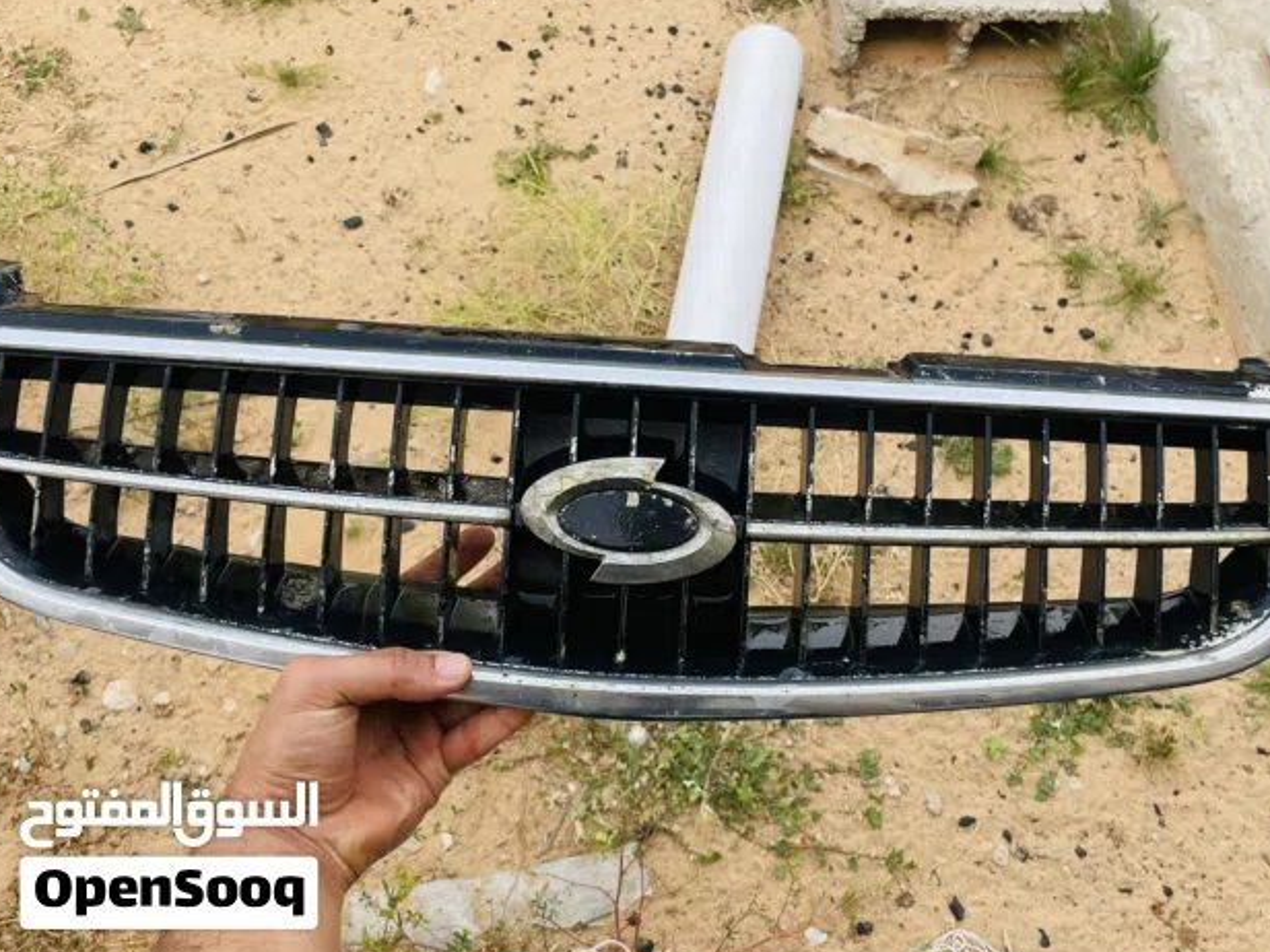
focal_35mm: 27
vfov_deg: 51.4
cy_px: 484
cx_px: 629
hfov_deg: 65.3
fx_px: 991
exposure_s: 1/485
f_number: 1.6
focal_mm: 4.2
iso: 32
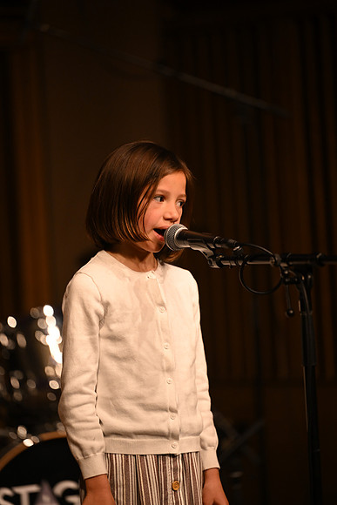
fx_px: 2806
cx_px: 168
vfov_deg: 10.3
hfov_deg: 6.9
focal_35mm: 200
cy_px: 252
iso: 1600
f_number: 2.8
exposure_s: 1/500
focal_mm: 200
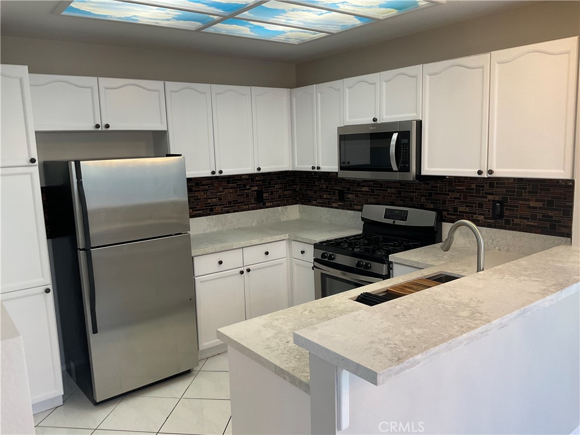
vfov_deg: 48.2
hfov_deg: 61.7
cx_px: 290
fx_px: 486
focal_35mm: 29
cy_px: 218
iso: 64
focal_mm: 3
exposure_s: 1/60
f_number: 1.8
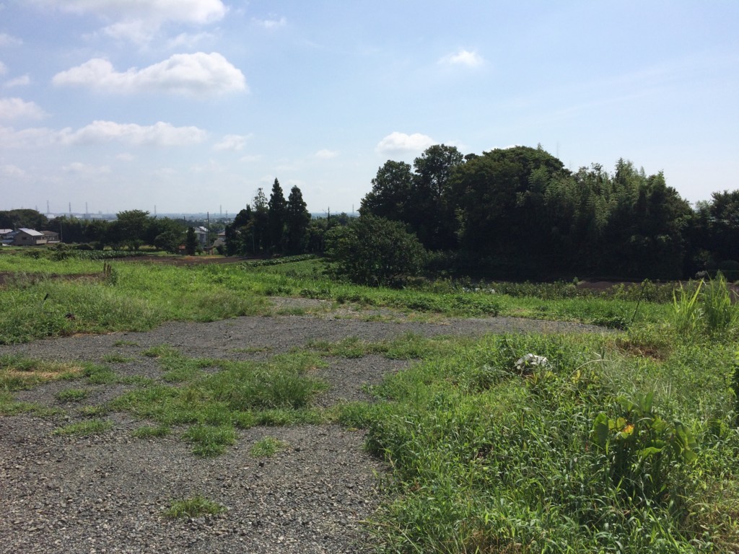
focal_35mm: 29
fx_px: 619
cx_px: 370
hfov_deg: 61.7
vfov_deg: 48.2
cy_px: 277
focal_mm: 4.15
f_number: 2.2
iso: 32
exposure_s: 1/4115
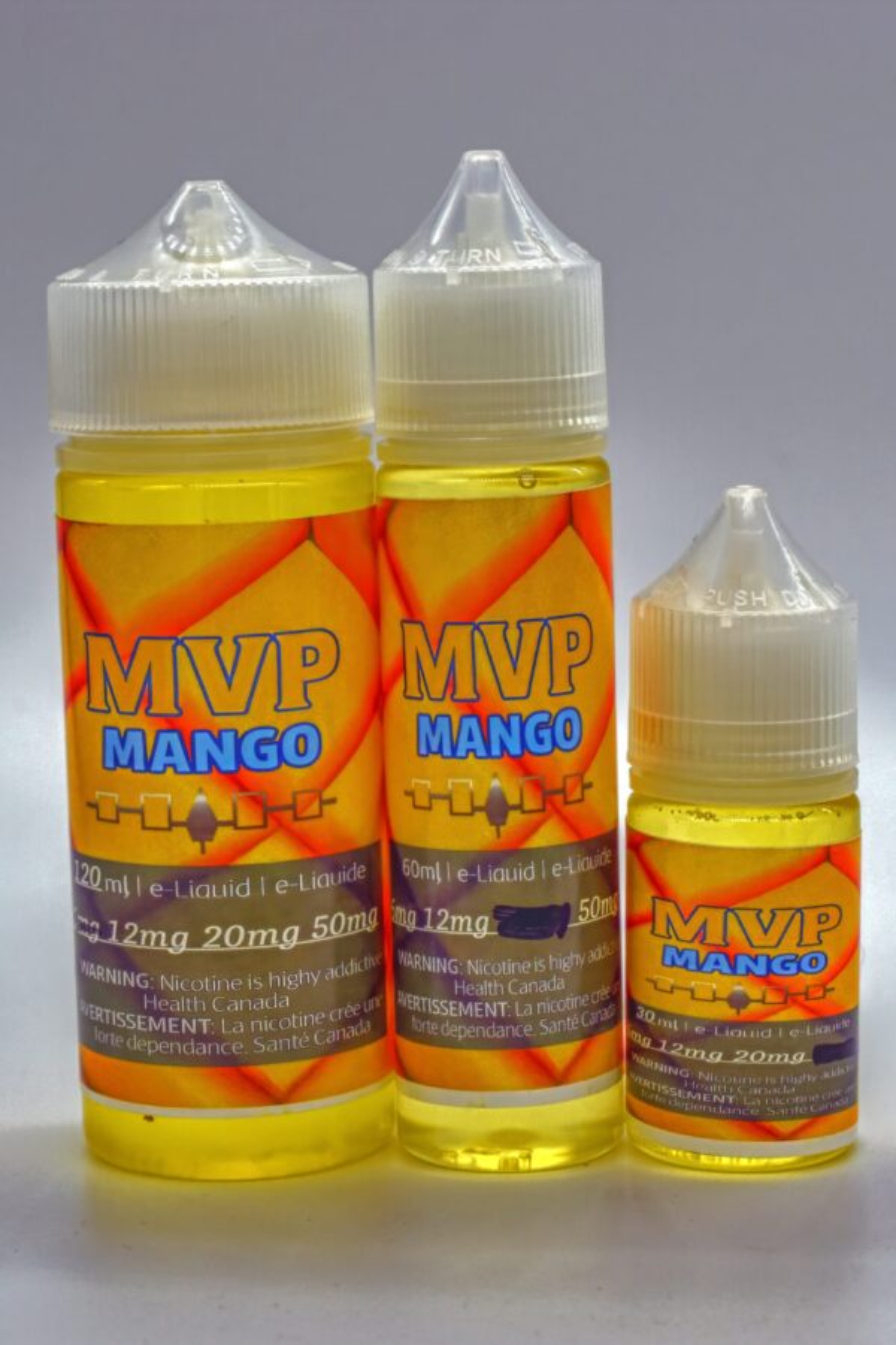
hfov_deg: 22.6
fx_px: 2240
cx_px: 448
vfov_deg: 33.4
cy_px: 672
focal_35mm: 60
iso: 200
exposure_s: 1/320
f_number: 9
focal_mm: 40
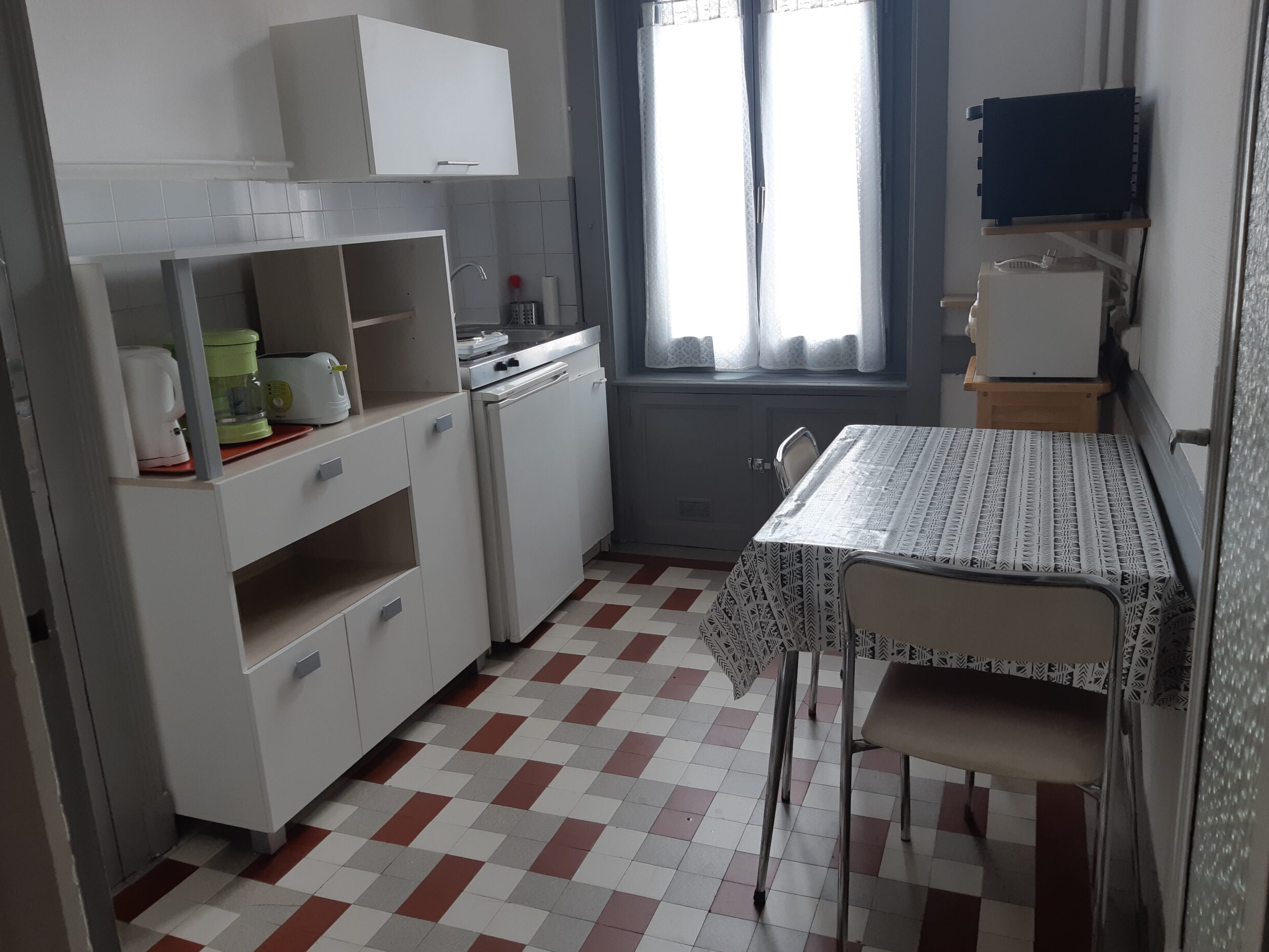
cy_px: 461
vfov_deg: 51.3
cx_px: 624
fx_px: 990
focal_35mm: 27
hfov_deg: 65.3
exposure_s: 1/60
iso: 50
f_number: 1.7
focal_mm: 3.93
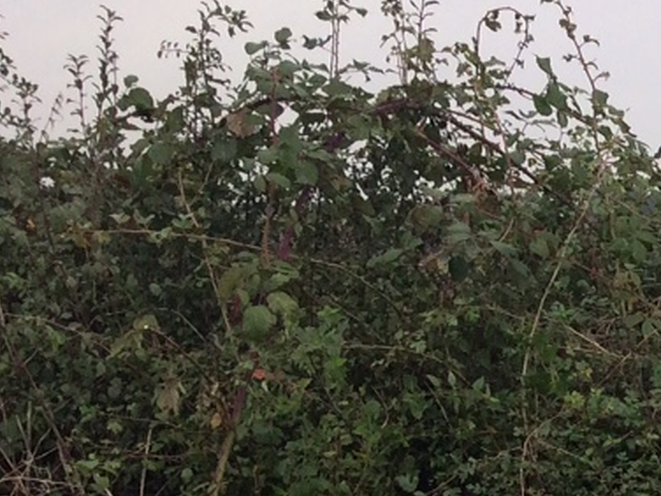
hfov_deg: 13.2
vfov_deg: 11.3
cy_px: 740
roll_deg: -1.4
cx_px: 1368
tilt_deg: -11.4
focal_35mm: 126
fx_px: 2406
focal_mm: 4.15
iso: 32
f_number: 2.2
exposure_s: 1/805
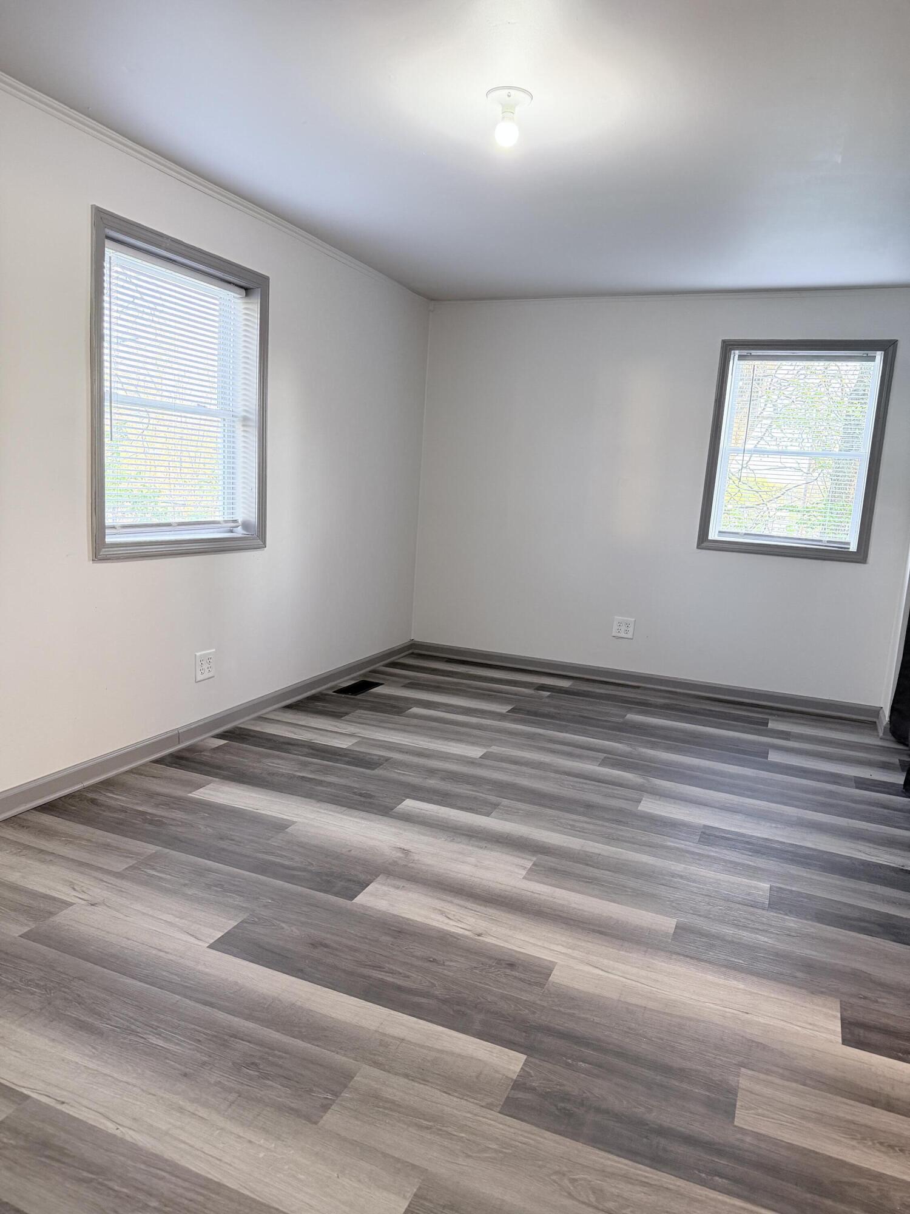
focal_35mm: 24
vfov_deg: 71.6
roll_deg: -3.9
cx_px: 455
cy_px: 607
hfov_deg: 56.8
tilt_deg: -9.0
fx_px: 841
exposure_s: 1/60
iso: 250
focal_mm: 6.76
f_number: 1.78
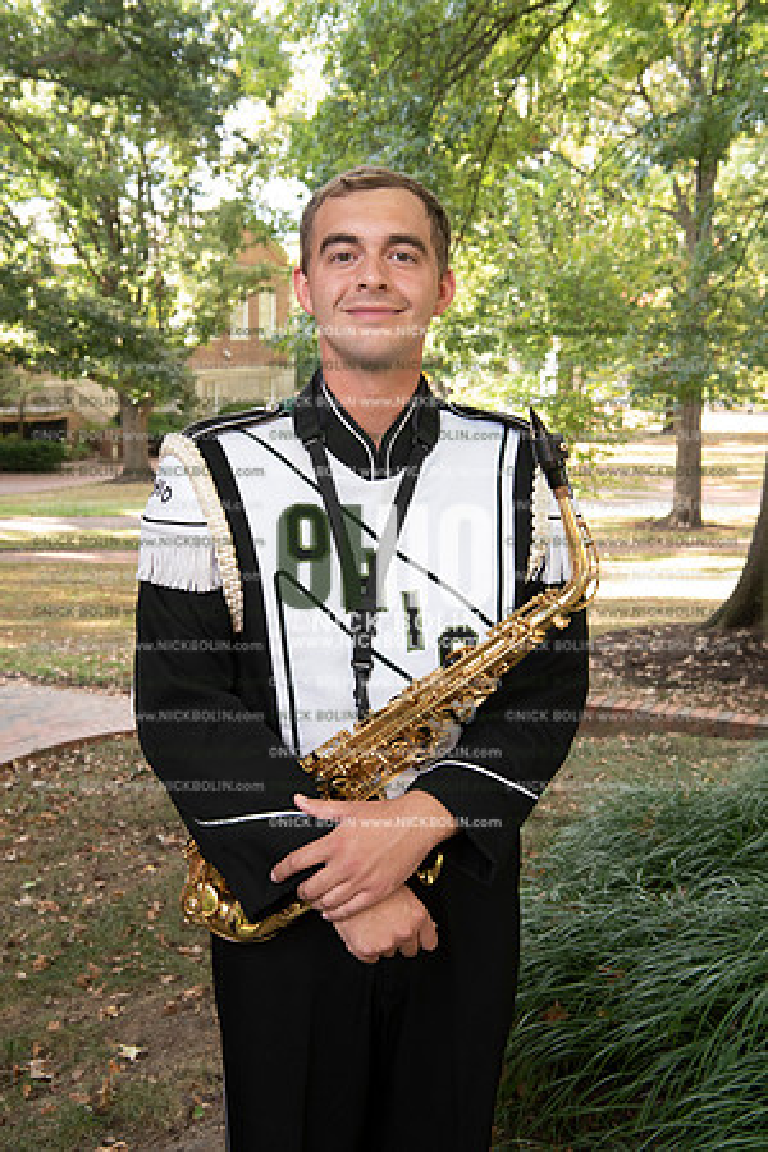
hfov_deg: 29.2
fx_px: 1472
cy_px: 576
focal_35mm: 46
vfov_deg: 42.7
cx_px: 384
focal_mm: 46
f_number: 8
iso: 800
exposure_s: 1/100
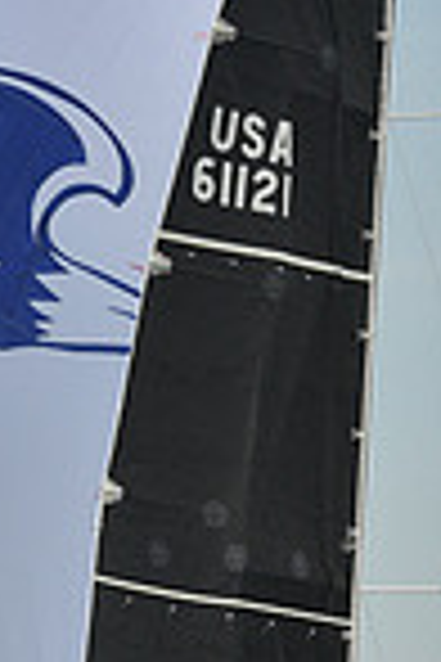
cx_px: 214
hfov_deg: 3.7
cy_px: 365
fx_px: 6890
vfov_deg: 5.5
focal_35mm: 375
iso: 400
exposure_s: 1/1250
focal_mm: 95
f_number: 10
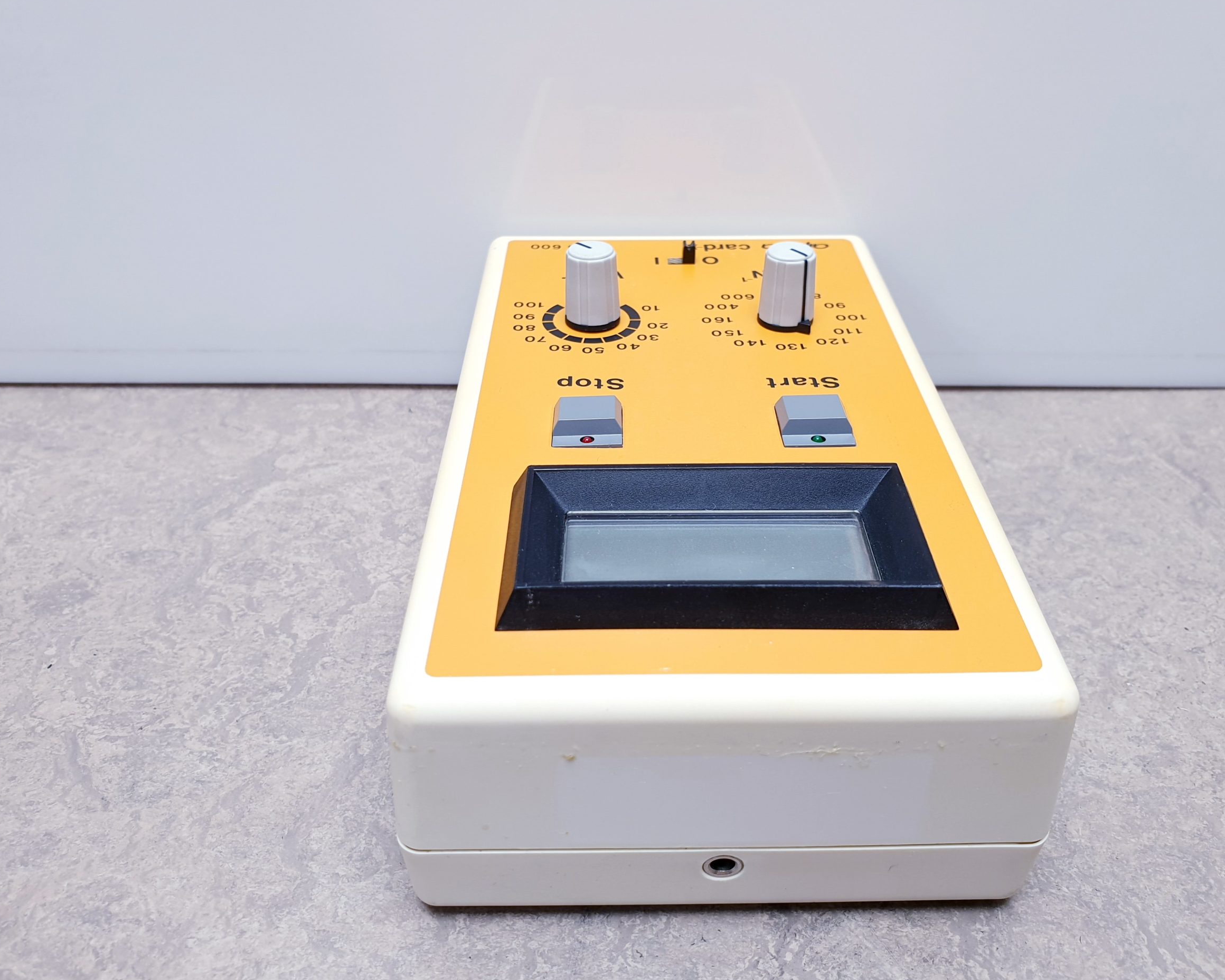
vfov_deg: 51.5
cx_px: 634
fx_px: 1015
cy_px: 483
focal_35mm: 28
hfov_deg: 62.2
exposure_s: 1/50
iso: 64
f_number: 2.4
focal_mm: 4.3
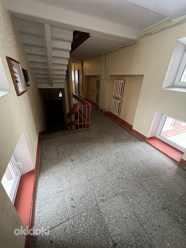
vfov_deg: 106.2
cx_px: 93
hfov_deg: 89.9
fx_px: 93
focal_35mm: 13
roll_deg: -2.2
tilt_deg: -24.7
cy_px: 124
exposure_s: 1/34
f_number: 1.8
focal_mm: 1.57
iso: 800
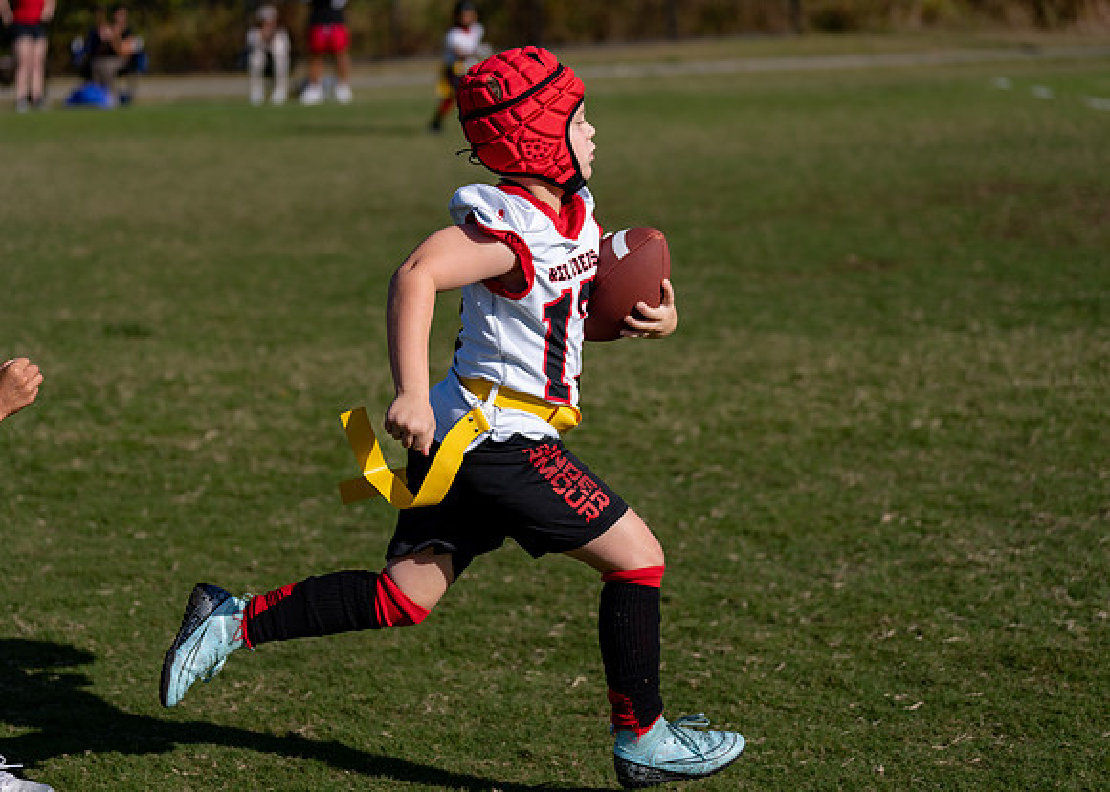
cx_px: 492
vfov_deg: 18.3
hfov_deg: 25.4
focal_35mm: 78
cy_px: 374
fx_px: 2463
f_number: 2.8
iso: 100
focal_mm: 70
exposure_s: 1/2500
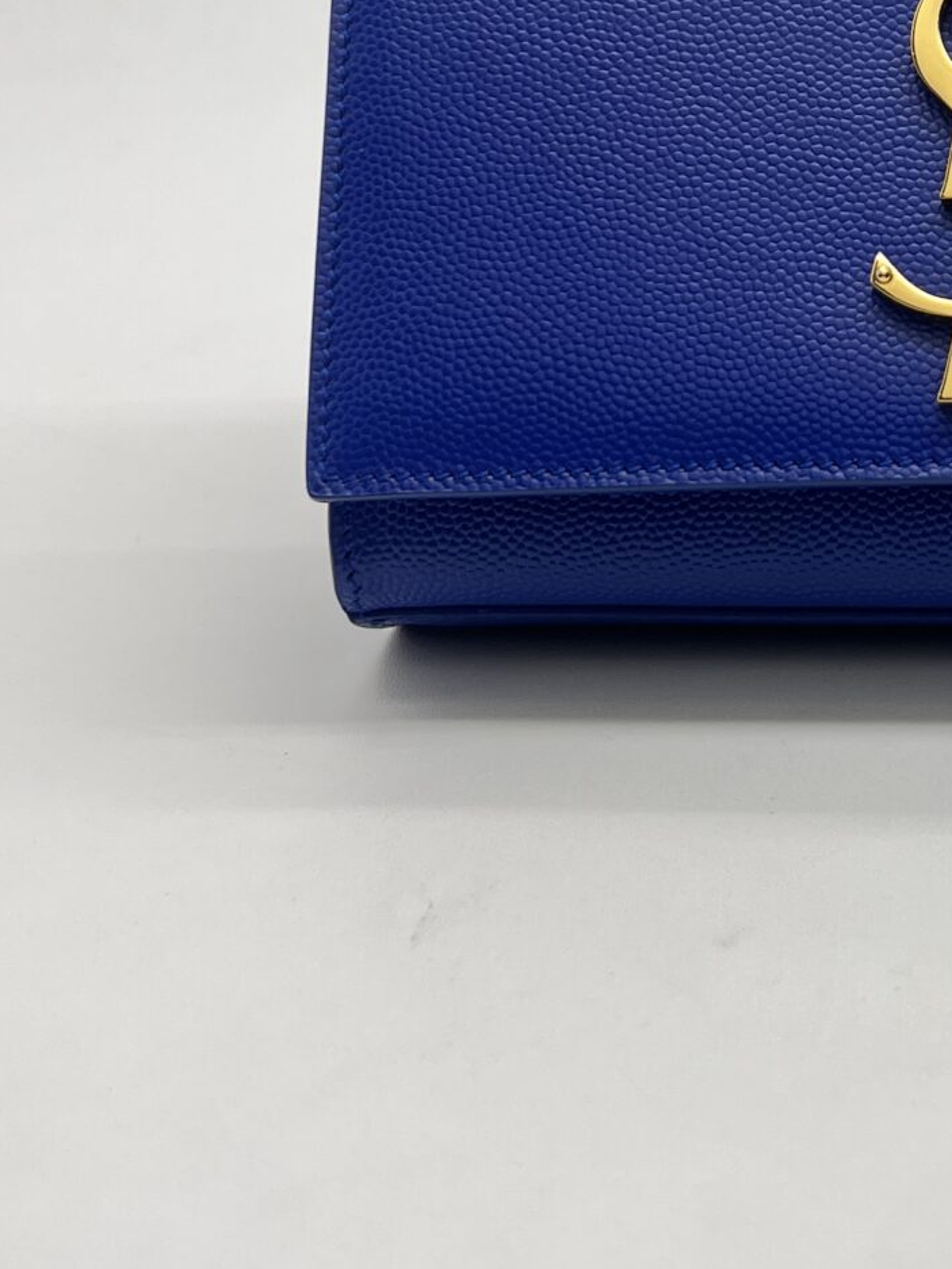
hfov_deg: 19.9
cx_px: 1005
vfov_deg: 26.6
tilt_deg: -15.3
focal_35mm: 71
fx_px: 2603
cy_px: 165
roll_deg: +0.9
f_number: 1.5
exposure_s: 1/173
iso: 40
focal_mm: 5.7
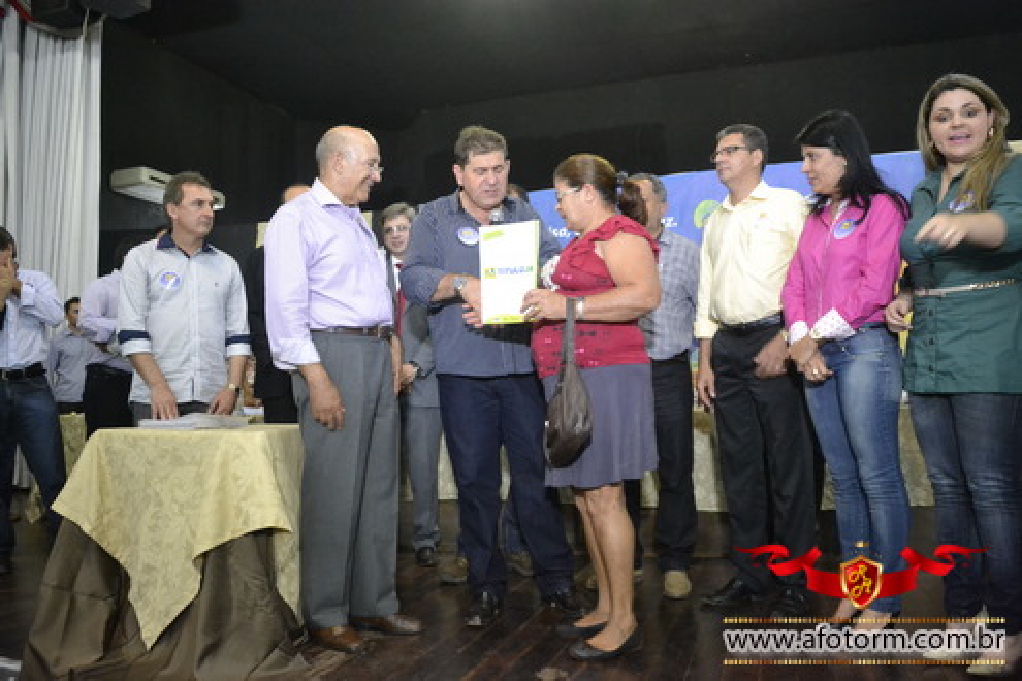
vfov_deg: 43.6
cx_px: 511
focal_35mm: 30
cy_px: 340
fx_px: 852
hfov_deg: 61.9
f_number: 3.5
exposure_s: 1/40
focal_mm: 20
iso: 3200
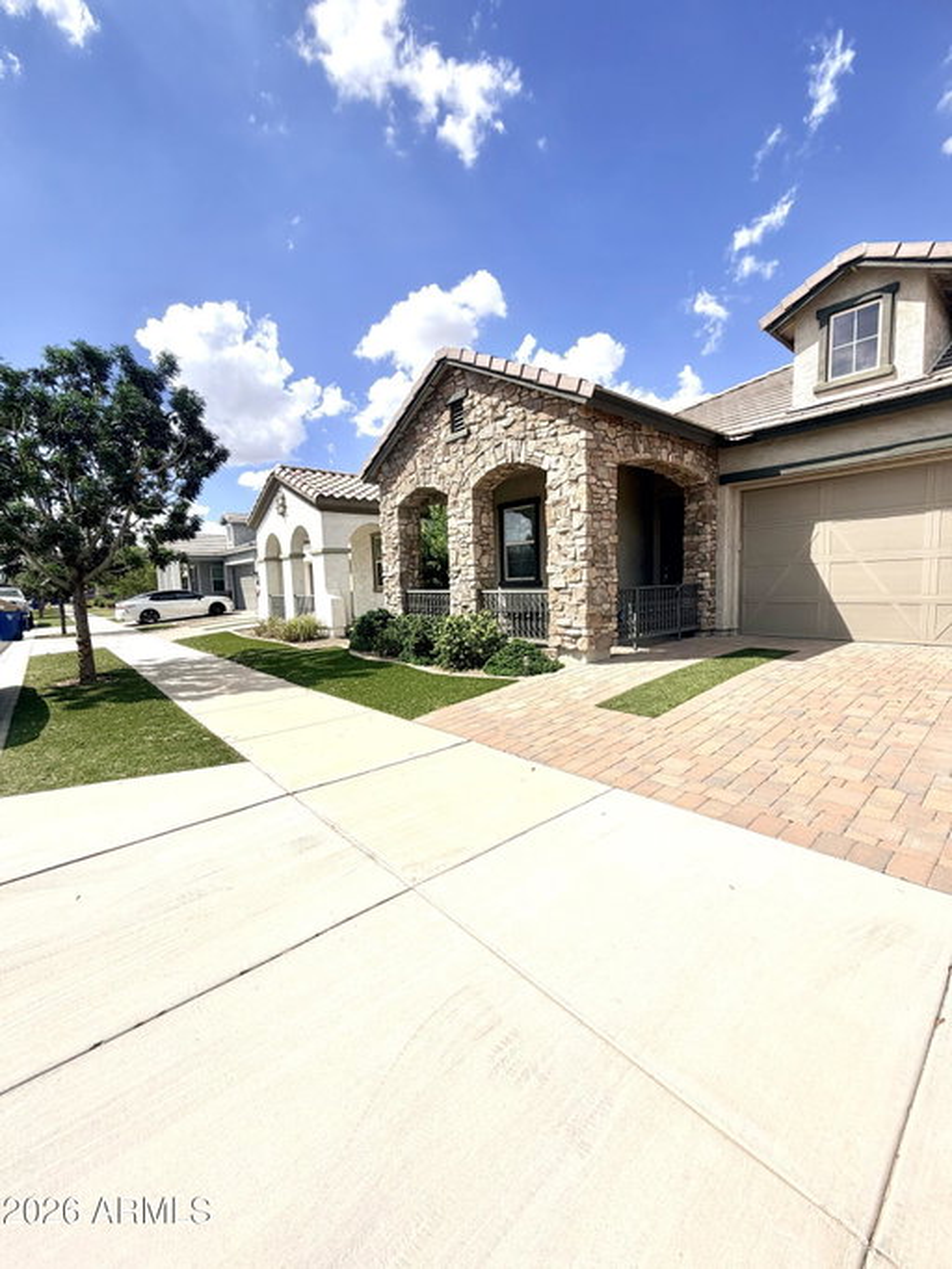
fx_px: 514
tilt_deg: -5.6
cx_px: 476
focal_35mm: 14
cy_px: 634
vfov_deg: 102.1
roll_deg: +0.9
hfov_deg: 85.7
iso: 20
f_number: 2.2
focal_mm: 2.22
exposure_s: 1/1497
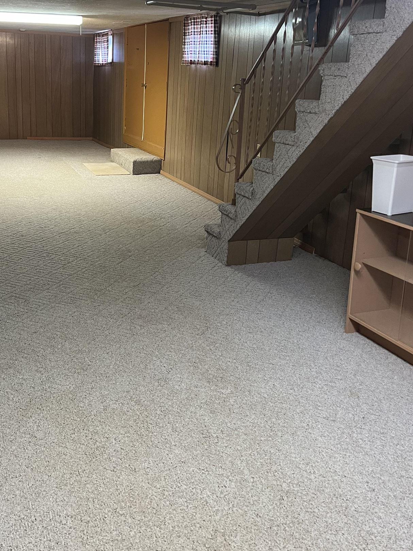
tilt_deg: -14.7
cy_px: 218
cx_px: 136
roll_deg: -2.0
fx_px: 589
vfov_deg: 49.8
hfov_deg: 38.2
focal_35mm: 37
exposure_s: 1/60
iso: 250
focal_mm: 5.1
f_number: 1.6
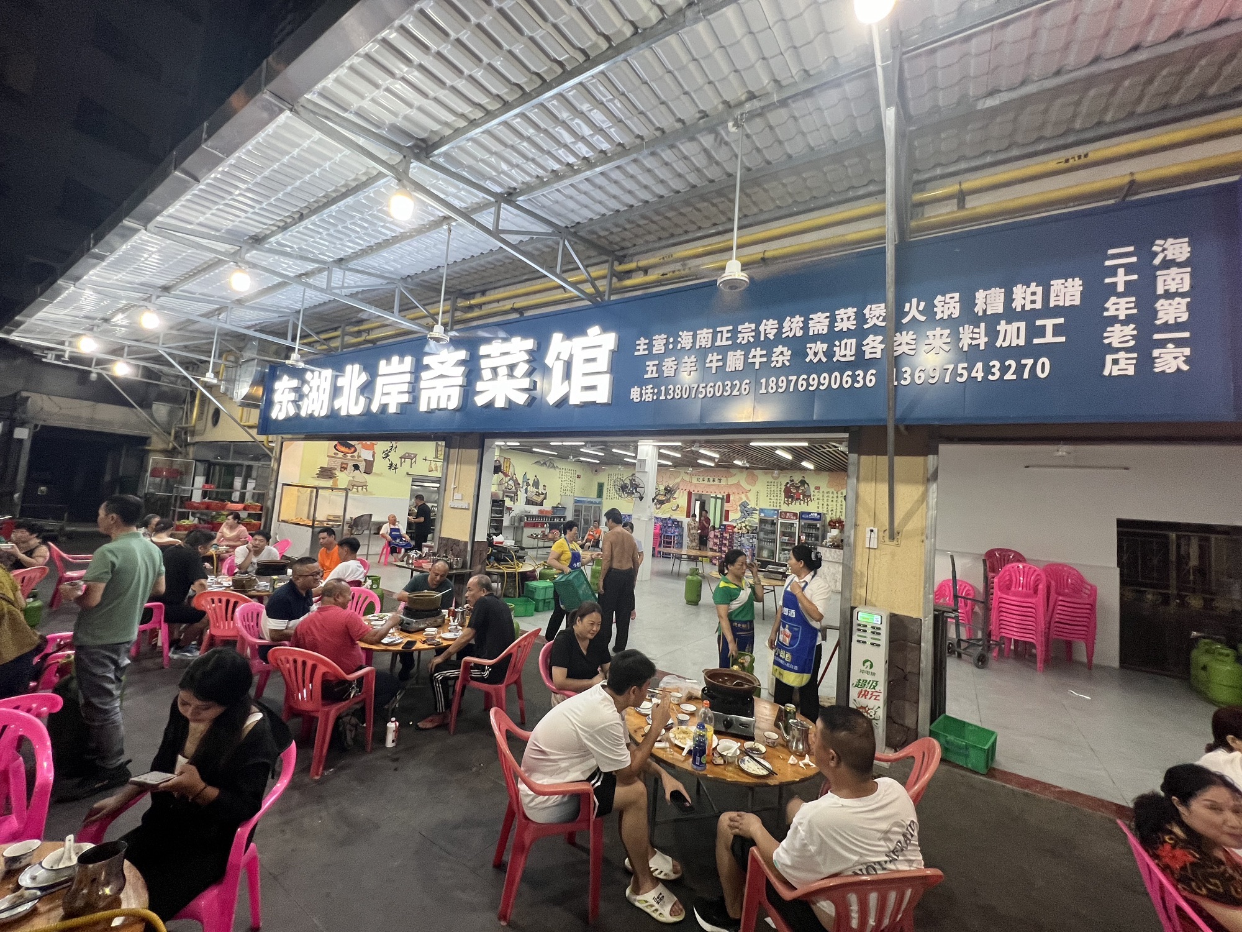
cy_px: 466
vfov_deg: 89.9
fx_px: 466
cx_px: 621
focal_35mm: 13
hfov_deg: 106.2
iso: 200
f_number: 1.8
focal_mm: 1.57
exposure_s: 1/50
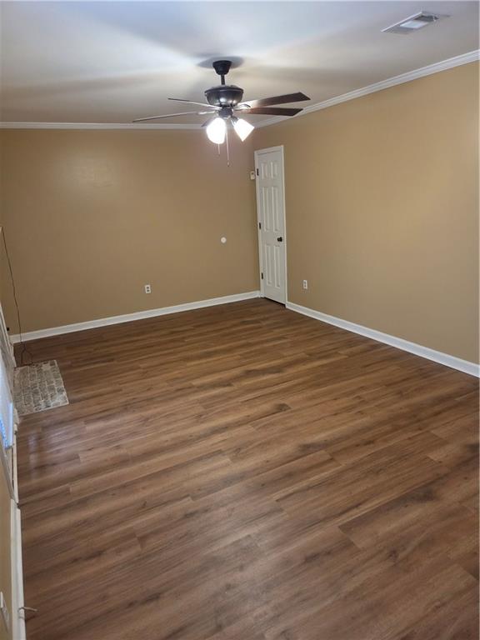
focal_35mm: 23
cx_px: 240
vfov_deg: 73.9
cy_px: 320
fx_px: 425
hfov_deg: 58.9
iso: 400
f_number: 1.8
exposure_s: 1/120
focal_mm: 5.4
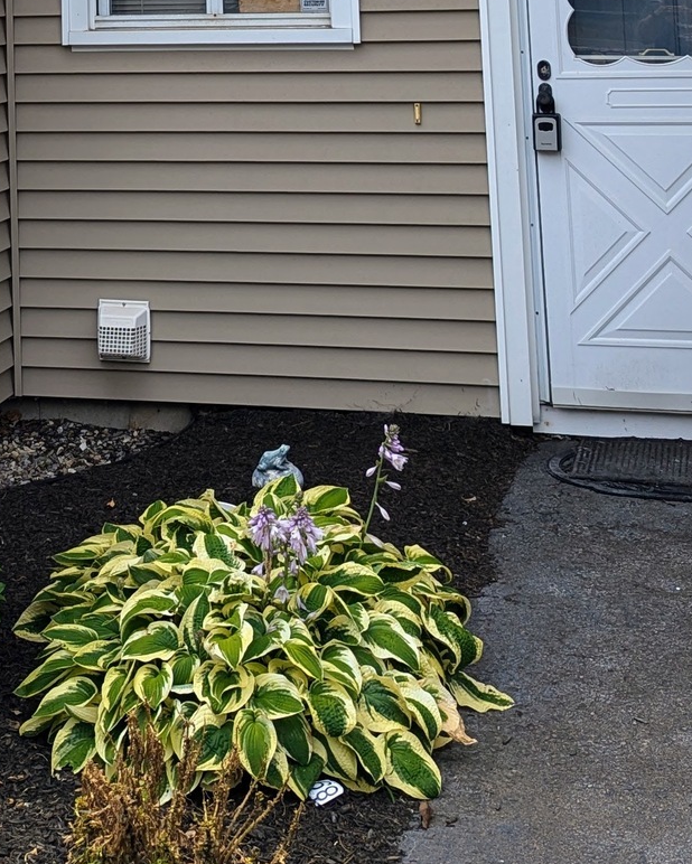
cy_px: -232
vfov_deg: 24.1
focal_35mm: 70
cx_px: 95
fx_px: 1791
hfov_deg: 21.5
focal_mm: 6.81
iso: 43
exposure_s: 1/1244
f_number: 1.85
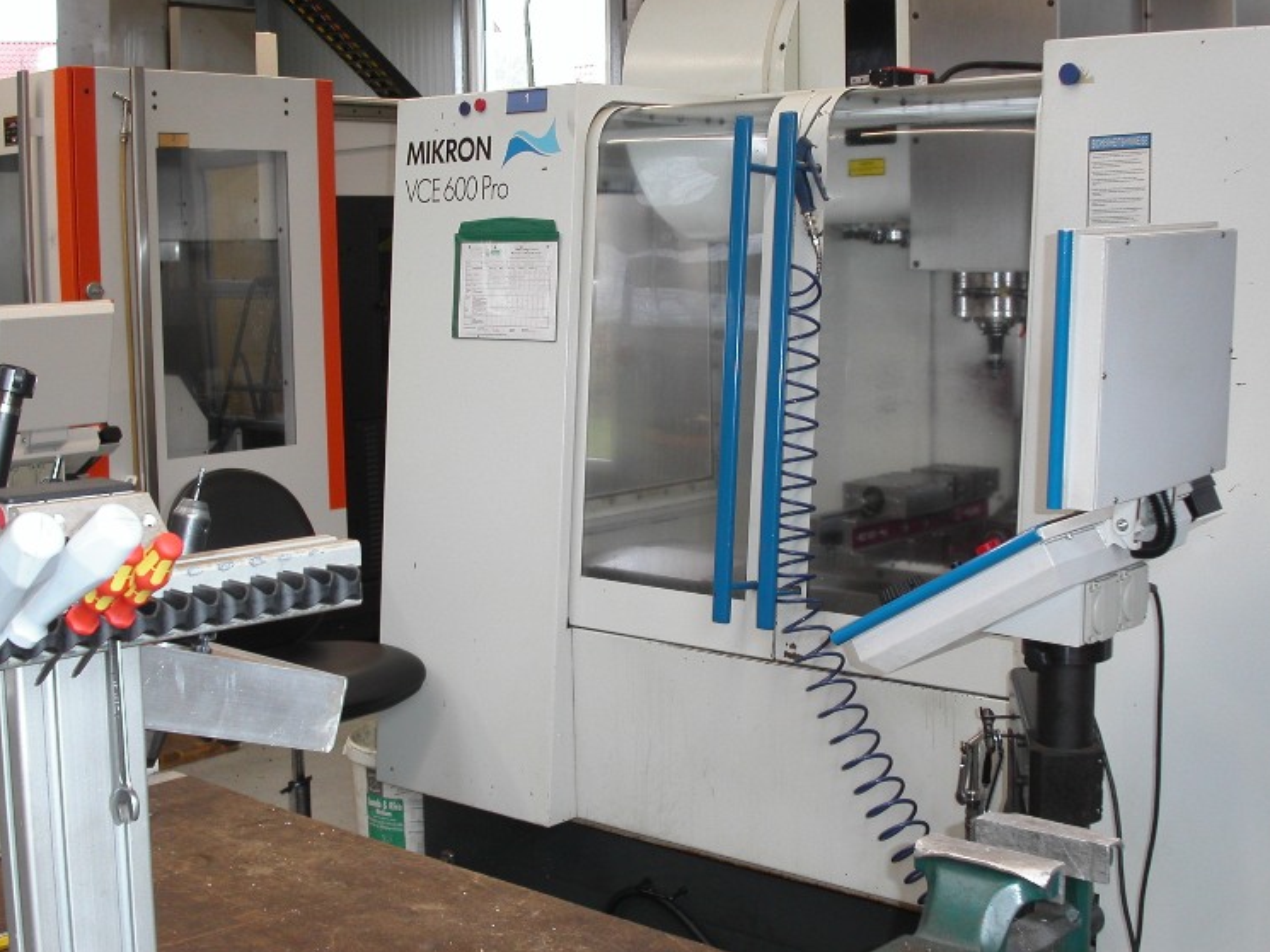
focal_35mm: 48
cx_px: 661
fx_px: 1761
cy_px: 451
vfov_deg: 30.3
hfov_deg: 39.6
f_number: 3.5
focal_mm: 9.3
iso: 100
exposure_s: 1/45
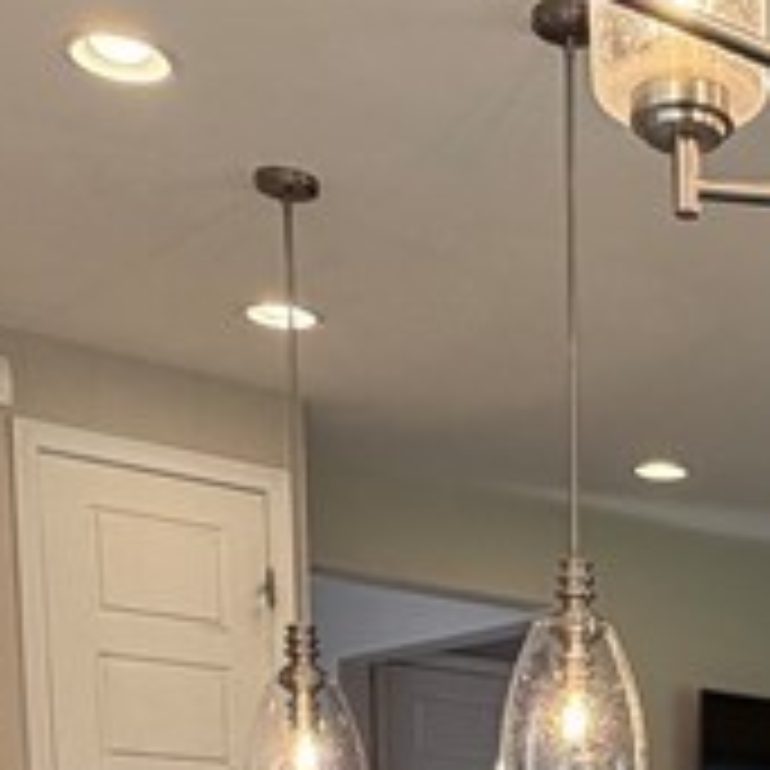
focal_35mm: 74
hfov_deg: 21.8
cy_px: 1198
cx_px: 905
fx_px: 1862
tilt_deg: -8.1
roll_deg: -0.2
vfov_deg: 19.8
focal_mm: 2.22
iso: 160
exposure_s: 1/120
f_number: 2.2
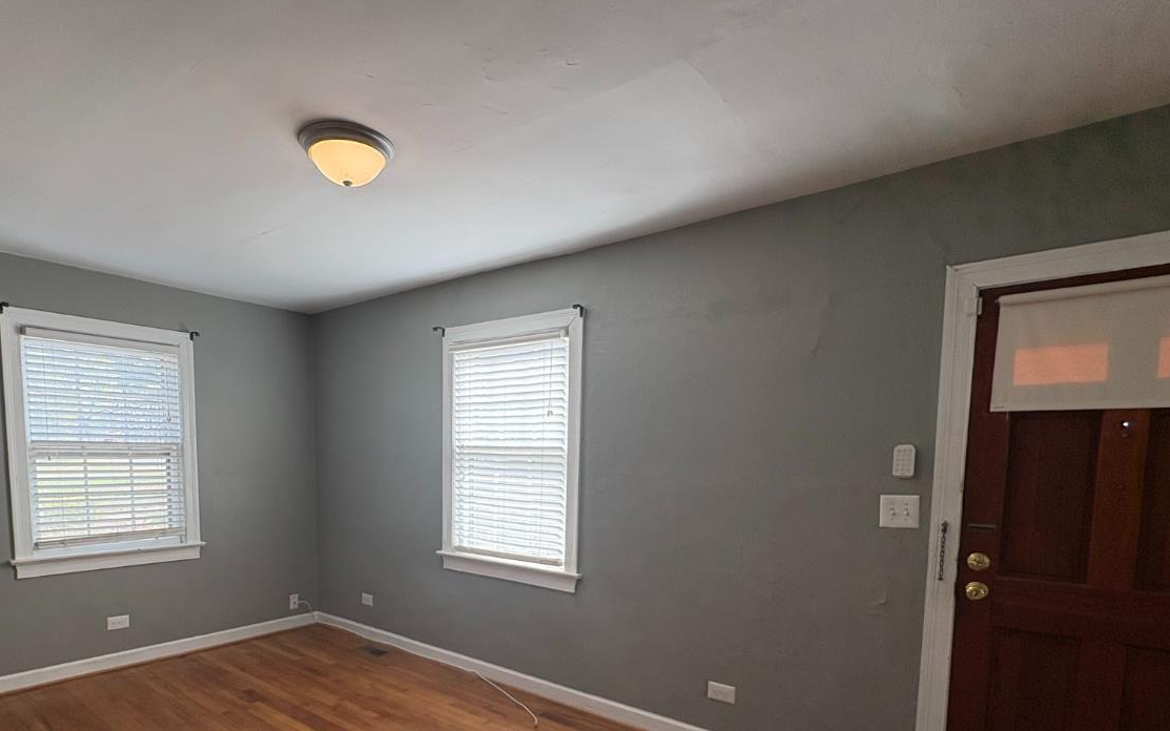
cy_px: 516
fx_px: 638
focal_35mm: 20
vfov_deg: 57.6
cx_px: 496
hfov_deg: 84.5
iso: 100
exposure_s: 1/130
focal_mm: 2.22
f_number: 2.2
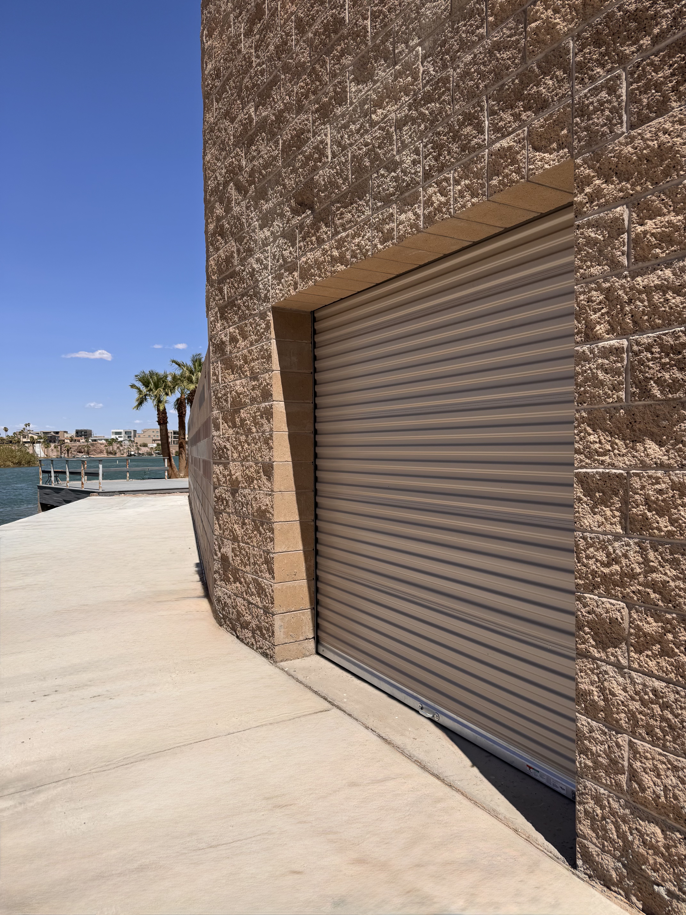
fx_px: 634
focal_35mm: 24
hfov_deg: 56.8
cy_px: 458
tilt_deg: -1.1
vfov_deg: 71.6
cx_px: 343
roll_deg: +0.2
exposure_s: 1/5348
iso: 80
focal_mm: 6.76
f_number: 1.78
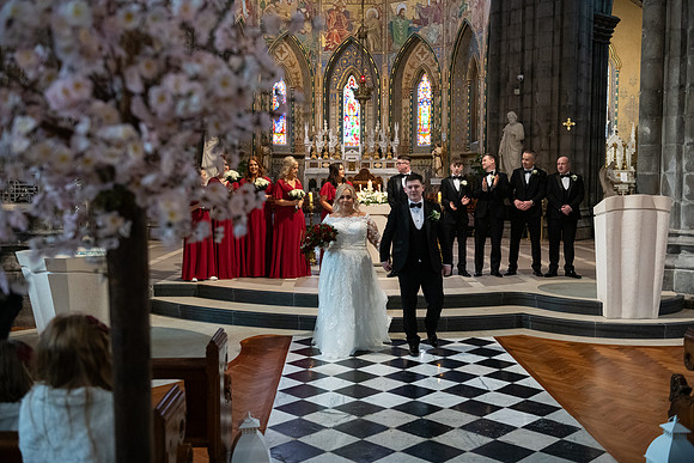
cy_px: 232
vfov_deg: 36.9
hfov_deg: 53.1
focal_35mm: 36
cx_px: 347
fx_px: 694
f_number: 3.5
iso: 1250
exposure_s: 1/160
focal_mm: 36
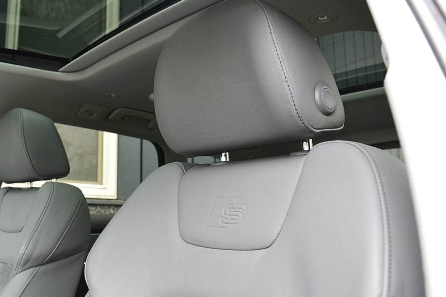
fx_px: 458
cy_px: 160
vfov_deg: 35.8
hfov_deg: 51.5
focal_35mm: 37
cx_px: 176
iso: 800
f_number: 5
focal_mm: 20
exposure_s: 1/60
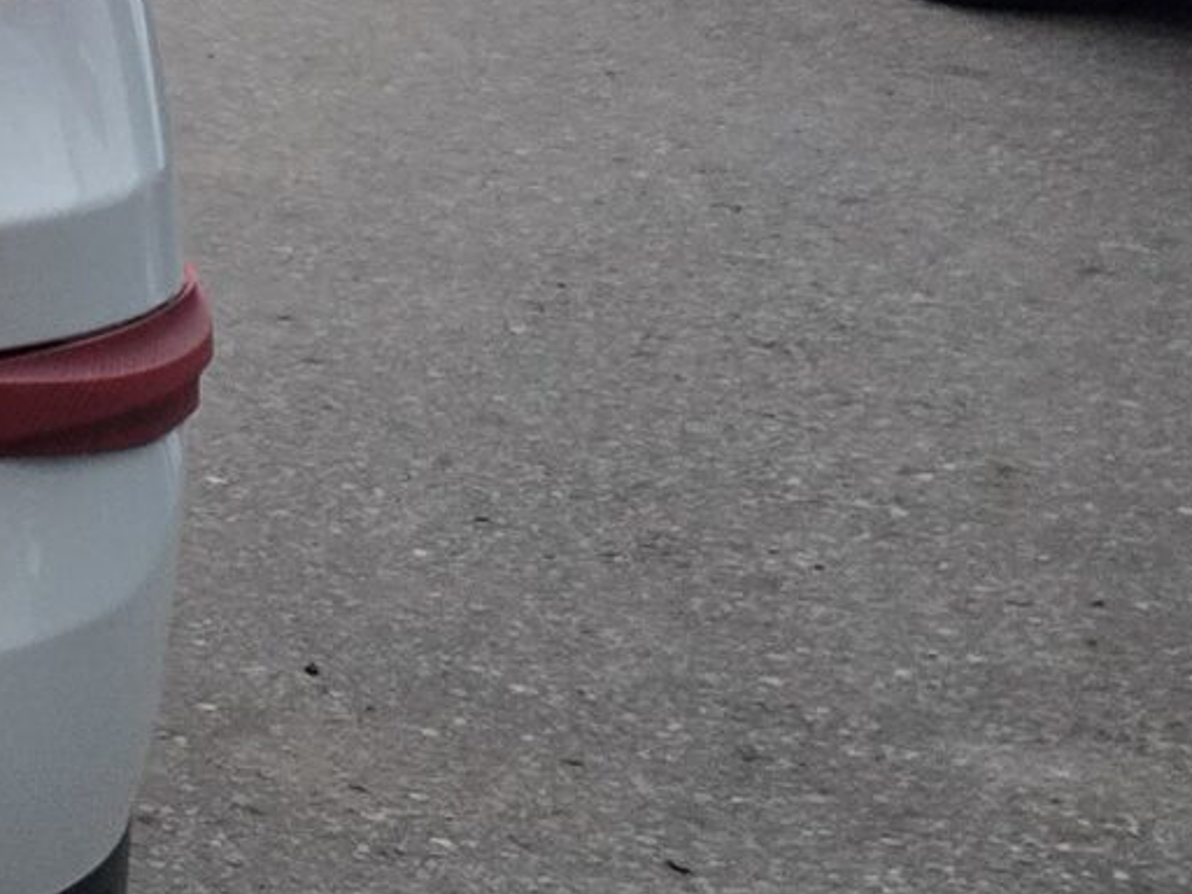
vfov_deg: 12.6
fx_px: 3960
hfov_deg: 12.7
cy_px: -147
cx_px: -1772
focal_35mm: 115
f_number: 1.7
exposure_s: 1/120
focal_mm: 6.3
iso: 800
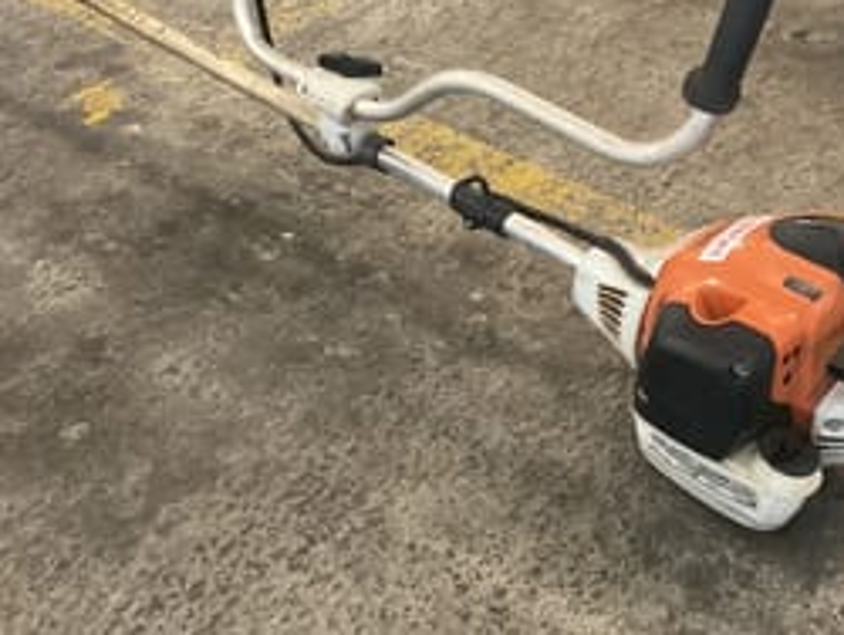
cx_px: 385
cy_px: 191
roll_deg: +0.3
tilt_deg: -33.5
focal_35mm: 58
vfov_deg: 25.1
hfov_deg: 33.2
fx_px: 1416
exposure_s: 1/30
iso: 320
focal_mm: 3
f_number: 1.8
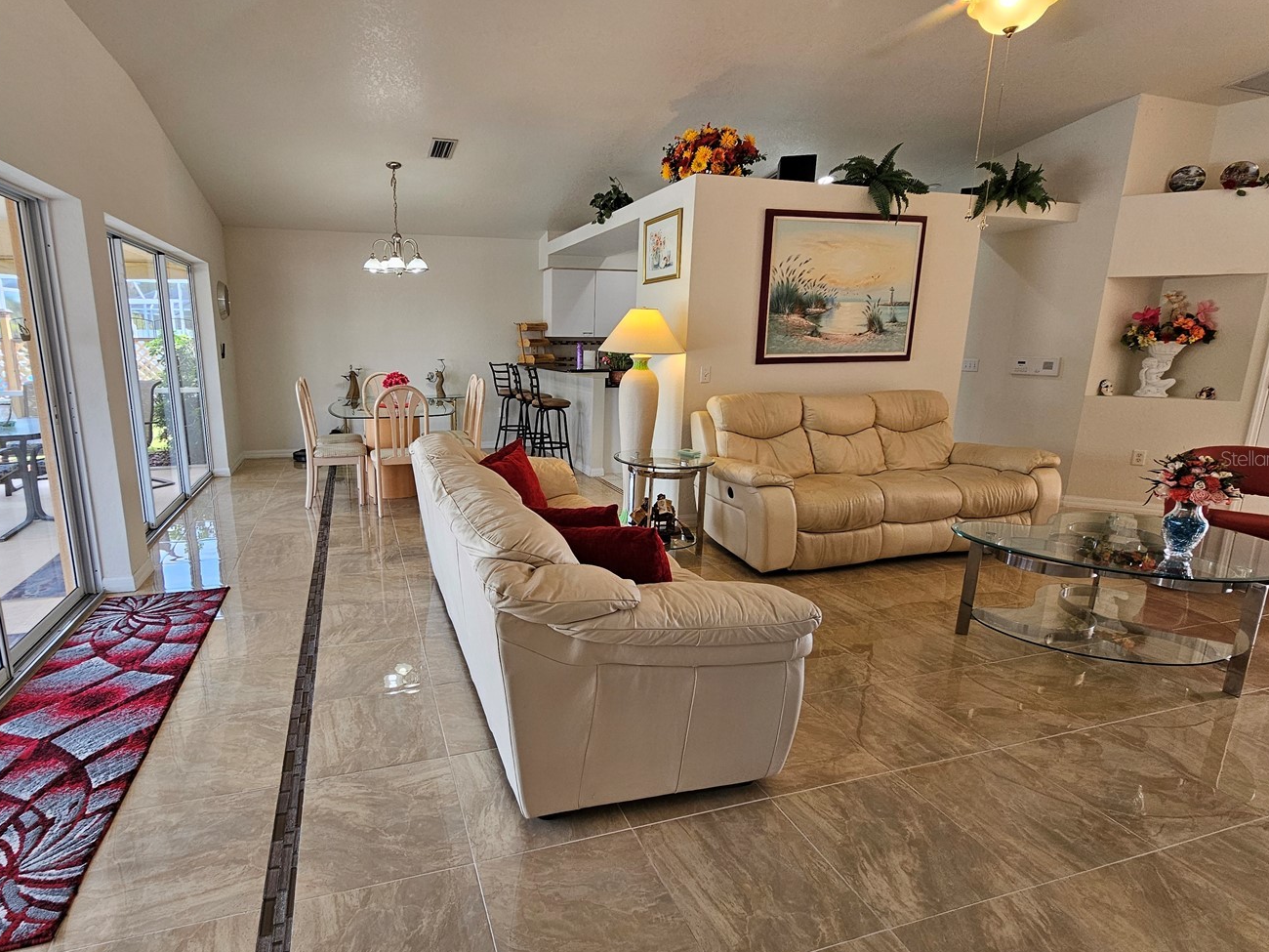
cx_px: 532
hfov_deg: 93.7
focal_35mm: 16
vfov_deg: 78.1
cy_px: 458
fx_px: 587
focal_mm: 2.2
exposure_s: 1/60
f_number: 2.2
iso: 64
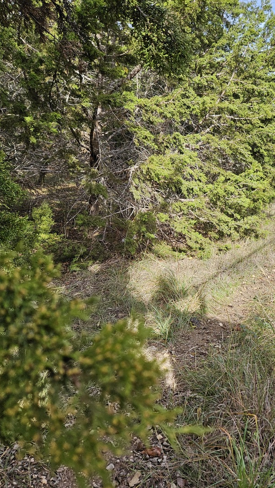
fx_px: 441
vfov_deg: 58.0
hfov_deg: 32.7
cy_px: 242
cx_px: 255
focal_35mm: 34
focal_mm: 5.4
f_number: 1.8
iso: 50
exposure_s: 1/1027
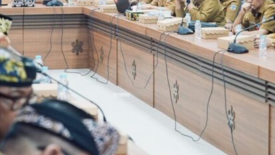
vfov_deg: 8.8
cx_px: 123
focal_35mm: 137
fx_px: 999
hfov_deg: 15.7
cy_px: 0
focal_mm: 73
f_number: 5.6
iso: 5000
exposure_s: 1/125
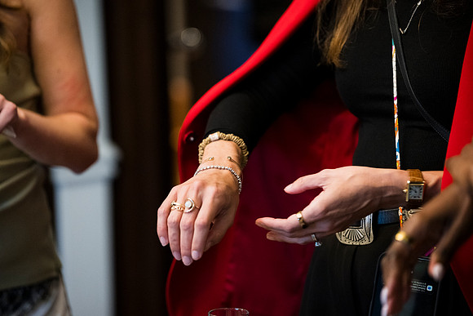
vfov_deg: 9.2
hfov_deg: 13.7
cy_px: 158
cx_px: 236
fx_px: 1971
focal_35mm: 150
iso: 3600
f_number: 3.2
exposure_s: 1/160
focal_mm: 150
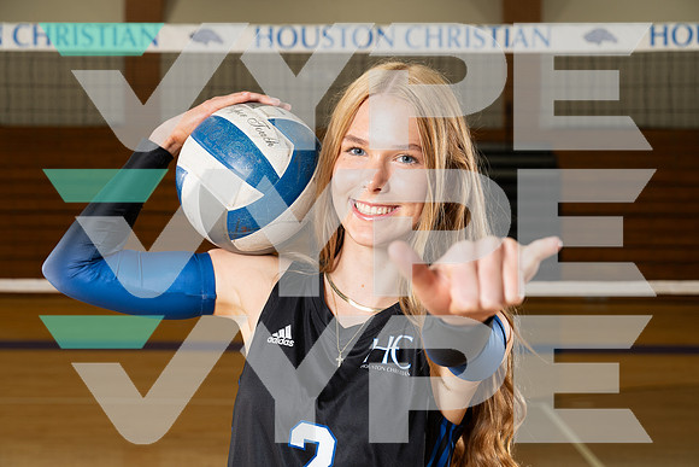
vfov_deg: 23.8
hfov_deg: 35.0
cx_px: 350
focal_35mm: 57
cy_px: 234
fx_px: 1107
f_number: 5.6
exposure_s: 1/250
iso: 500
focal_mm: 57
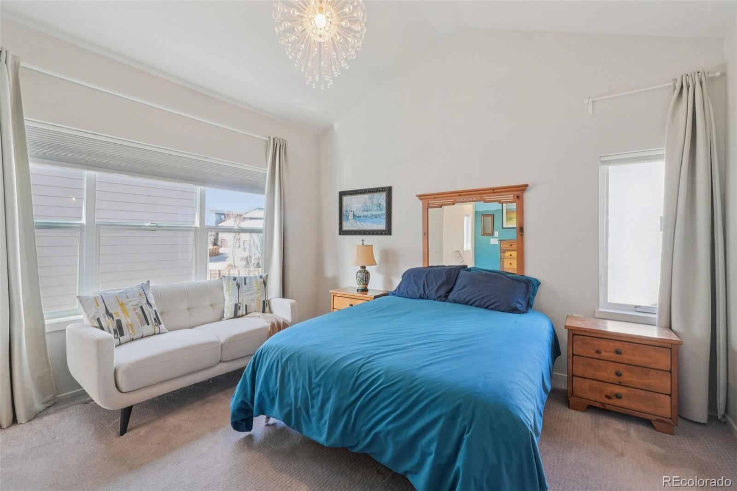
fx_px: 319
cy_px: 246
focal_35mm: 16
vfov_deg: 75.1
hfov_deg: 98.2
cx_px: 368
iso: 800
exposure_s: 1/6
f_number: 8
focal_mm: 10.4
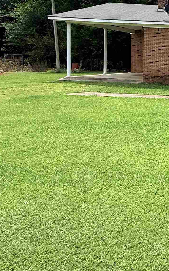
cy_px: 80
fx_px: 295
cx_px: 298
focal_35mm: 40
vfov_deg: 48.0
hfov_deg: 21.7
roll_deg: -2.8
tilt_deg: -3.3
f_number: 2.2
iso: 64
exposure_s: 1/1464
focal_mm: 2.22
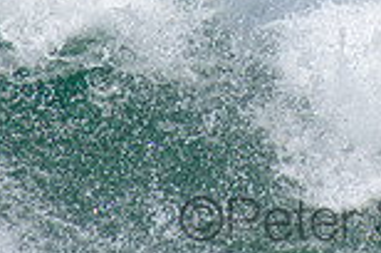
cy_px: -192
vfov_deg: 0.6
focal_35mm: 2266
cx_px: 371
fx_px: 23932
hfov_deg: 0.9
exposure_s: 1/2000
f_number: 5.6
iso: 280
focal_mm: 400
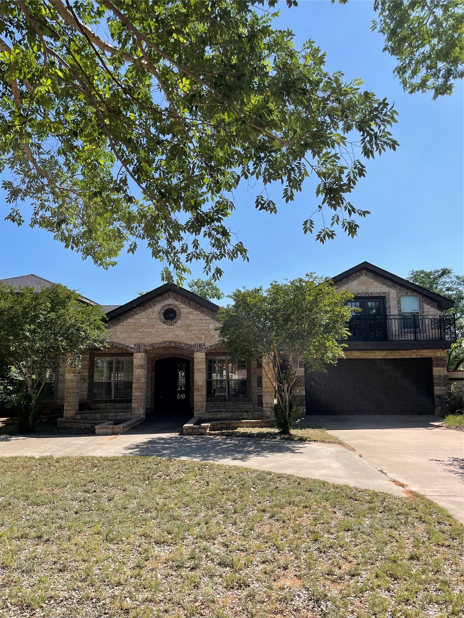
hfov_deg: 53.1
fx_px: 465
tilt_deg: +10.8
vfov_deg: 67.3
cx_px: 232
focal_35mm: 26
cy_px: 309
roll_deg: +1.3
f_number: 1.6
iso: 32
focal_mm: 4.2
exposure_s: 1/3300
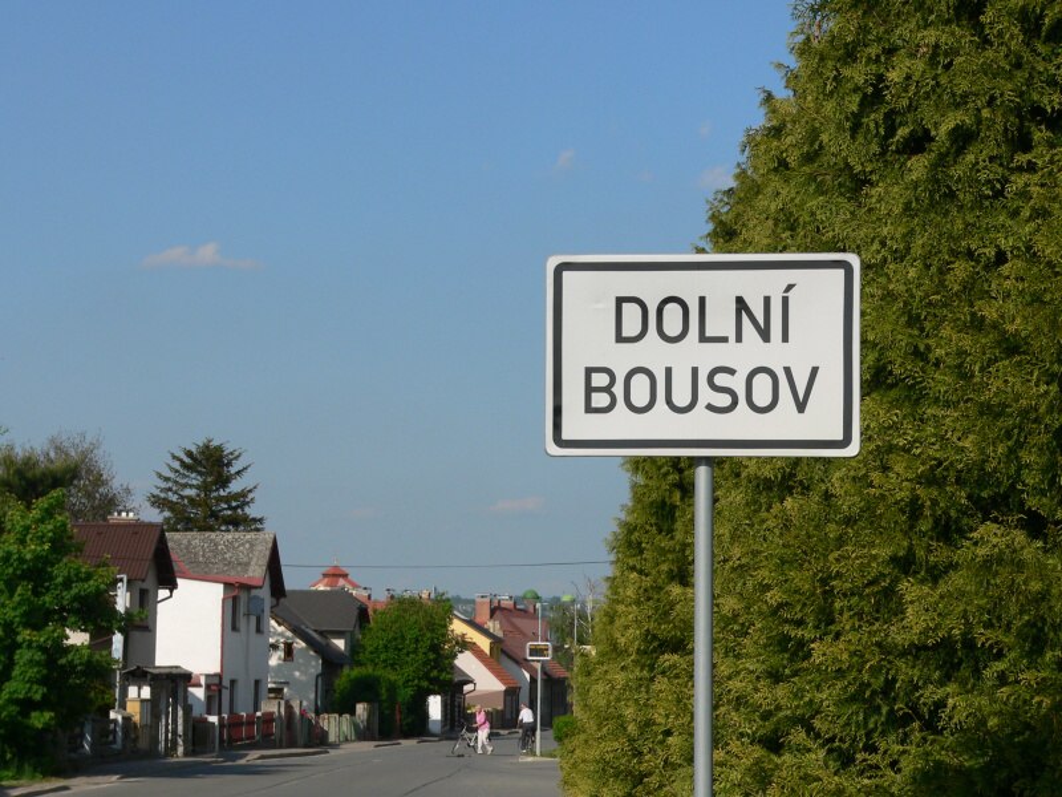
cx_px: 531
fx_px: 3068
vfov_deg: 14.8
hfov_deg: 19.6
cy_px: 398
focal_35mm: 100
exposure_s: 1/500
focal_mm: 16.6
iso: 80
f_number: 5.6
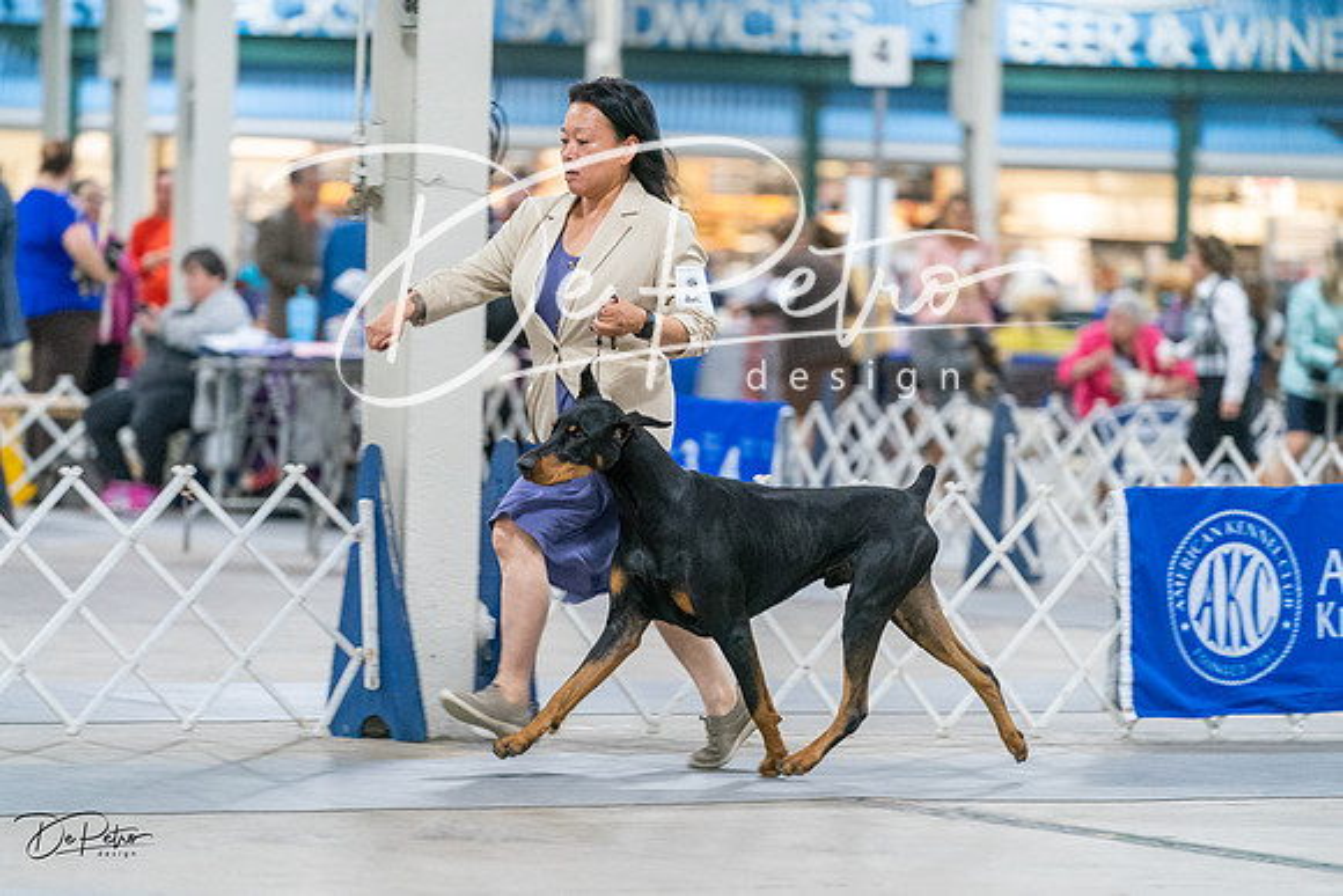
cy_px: 448
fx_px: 6642
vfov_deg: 7.7
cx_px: 672
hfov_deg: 11.5
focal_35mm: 178
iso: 6400
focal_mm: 178
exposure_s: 1/200
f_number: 3.2
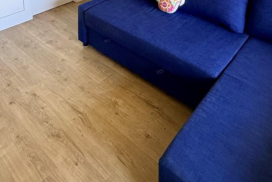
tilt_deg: -11.8
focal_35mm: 34
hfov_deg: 55.6
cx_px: 152
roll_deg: -1.7
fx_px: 257
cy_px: -55
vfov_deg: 30.6
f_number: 2.2
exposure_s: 1/60
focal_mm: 2.22
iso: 250
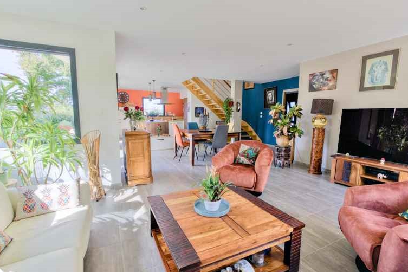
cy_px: 140
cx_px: 203
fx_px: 193
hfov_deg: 93.3
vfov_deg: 70.4
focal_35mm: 17
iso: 800
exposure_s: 1/320
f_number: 8
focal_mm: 16
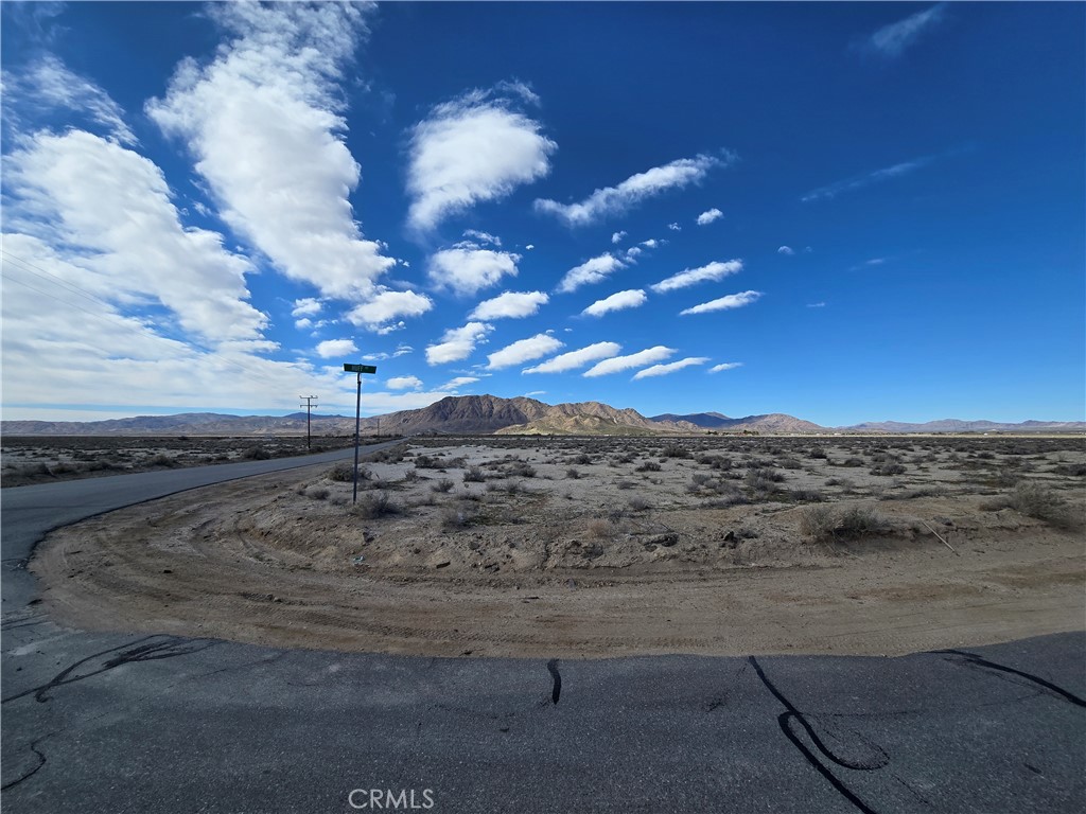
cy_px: 407
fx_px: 408
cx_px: 543
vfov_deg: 89.9
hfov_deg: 106.2
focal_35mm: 13
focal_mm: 2.2
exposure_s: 1/3185
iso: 50
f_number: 2.2
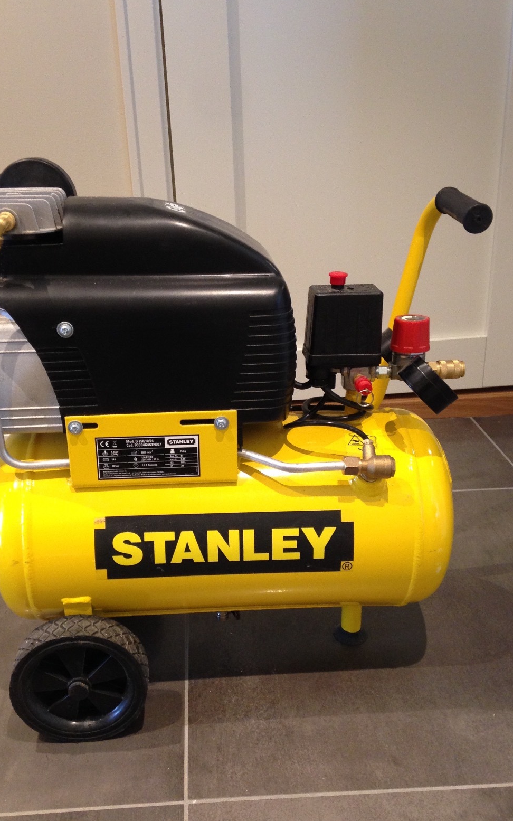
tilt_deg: -20.3
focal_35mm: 36
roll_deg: +2.6
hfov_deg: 35.2
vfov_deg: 54.0
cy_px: 410
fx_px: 805
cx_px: 211
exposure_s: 1/20
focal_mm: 4.12
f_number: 2.4
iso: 160
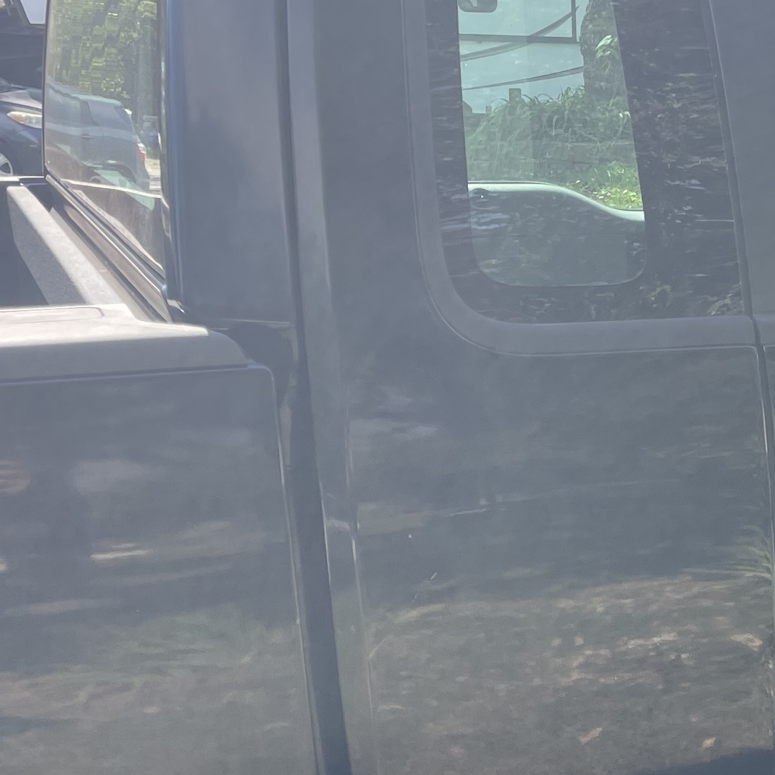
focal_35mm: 71
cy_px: 583
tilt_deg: -14.6
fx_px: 1798
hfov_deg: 22.6
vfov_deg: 24.1
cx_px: 900
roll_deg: -0.3
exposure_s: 1/720
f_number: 1.6
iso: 32
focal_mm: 4.2
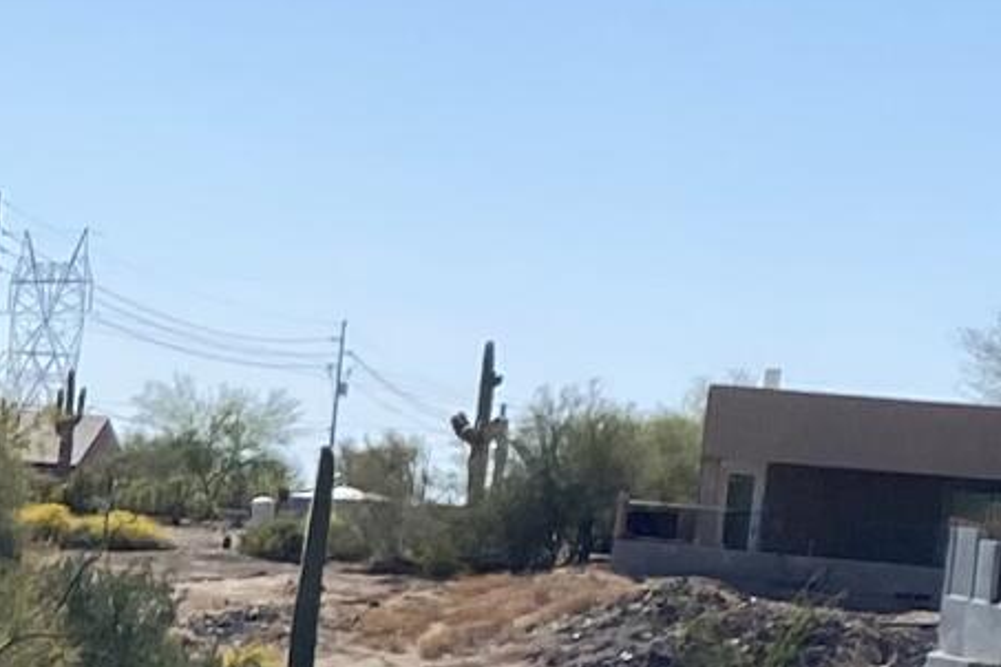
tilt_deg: -5.5
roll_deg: -4.4
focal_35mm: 179
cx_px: -950
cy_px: 691
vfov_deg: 7.6
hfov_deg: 10.6
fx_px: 4977
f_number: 1.8
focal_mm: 4.25
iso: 32
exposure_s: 1/4608
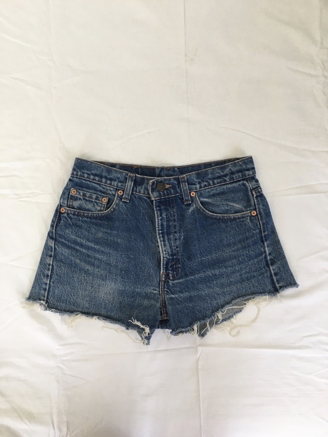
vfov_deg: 61.7
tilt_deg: -87.6
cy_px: 218
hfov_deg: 48.2
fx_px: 366
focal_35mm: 29
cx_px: 164
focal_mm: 4.15
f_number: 2.2
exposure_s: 1/33
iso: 40
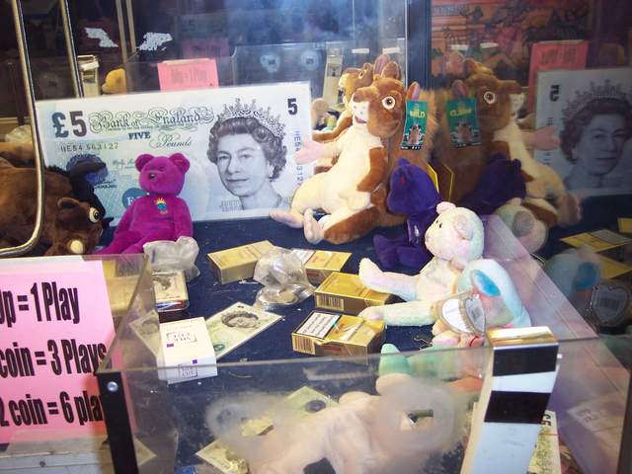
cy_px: 237
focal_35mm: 38
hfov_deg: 49.0
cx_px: 316
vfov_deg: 37.7
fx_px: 694
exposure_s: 1/30
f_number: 2.8
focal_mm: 8
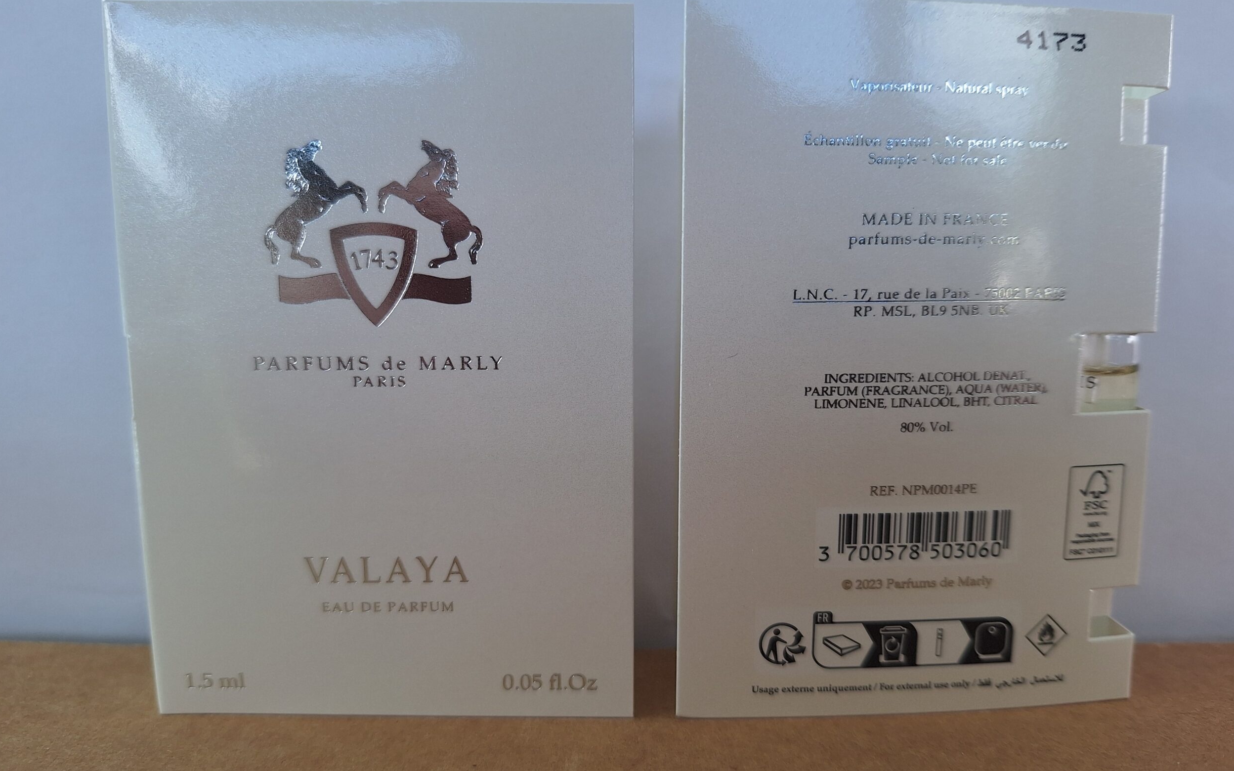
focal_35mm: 25
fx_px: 841
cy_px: 386
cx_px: 619
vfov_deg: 49.3
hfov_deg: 72.6
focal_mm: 5.54
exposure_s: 1/260
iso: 40
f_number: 1.8
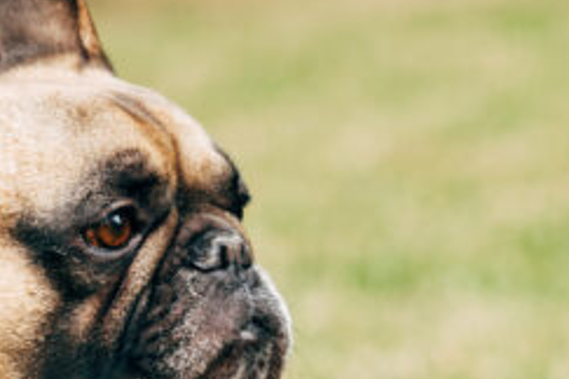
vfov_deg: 2.3
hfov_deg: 3.5
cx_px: 412
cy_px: 391
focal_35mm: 591
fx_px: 9340
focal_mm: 140
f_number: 5.6
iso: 125
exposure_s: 1/200
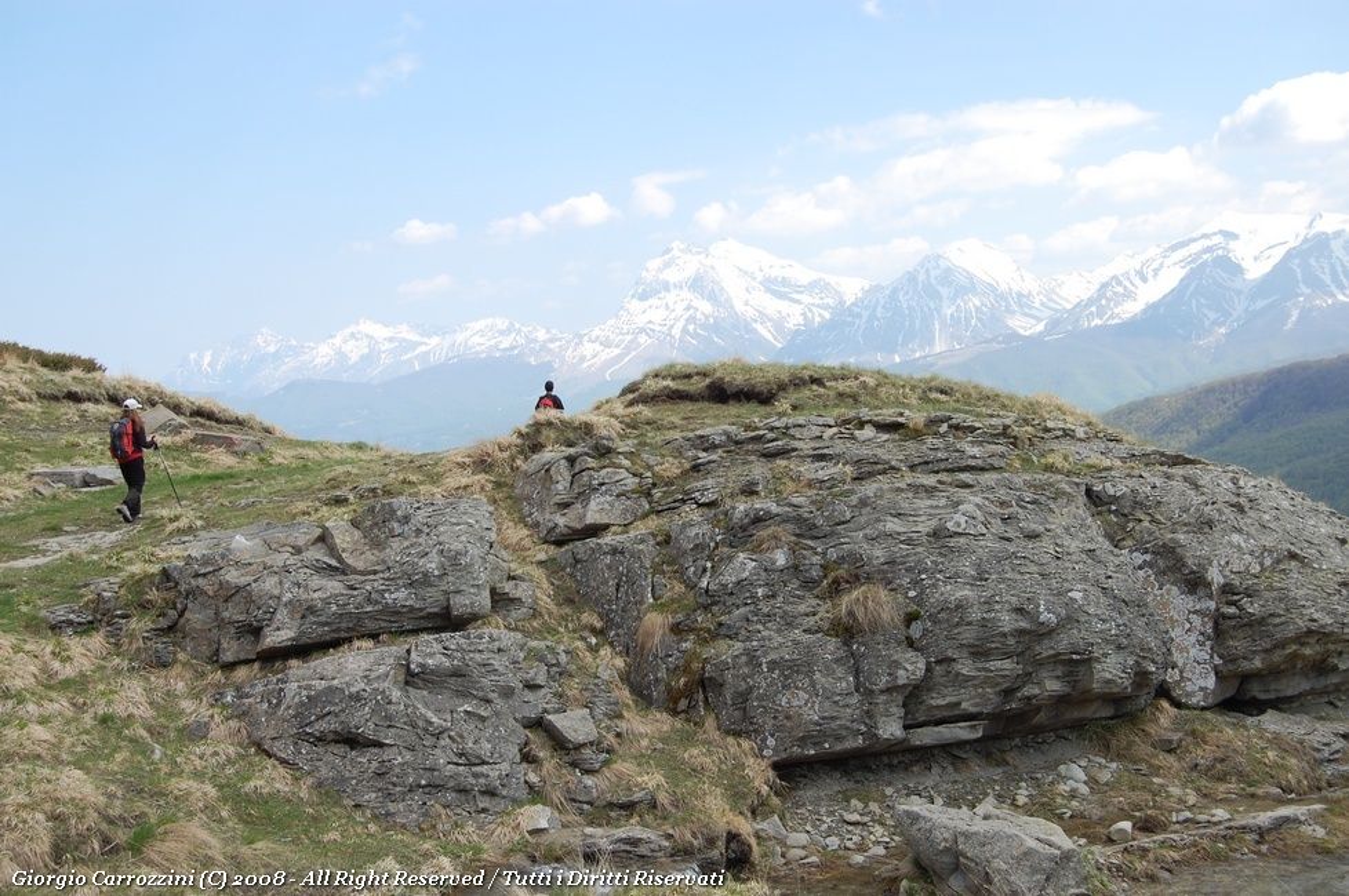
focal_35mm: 48
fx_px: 1797
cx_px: 674
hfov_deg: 41.2
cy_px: 448
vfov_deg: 28.0
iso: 200
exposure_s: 1/250
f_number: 8
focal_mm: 32
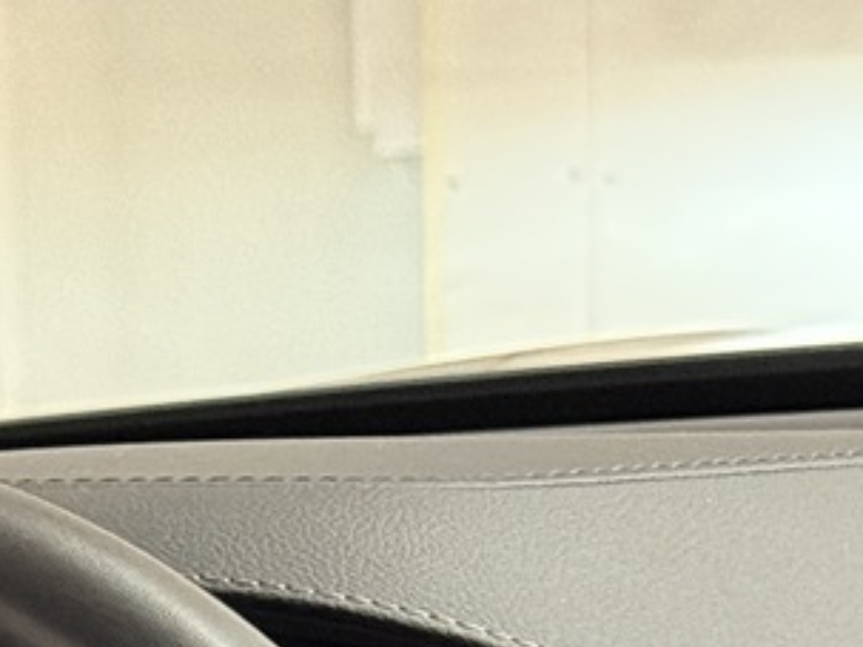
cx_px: -1148
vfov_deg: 6.2
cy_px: 1528
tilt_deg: -16.7
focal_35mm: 228
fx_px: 5682
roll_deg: +6.9
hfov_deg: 8.1
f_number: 1.78
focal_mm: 6.76
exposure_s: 1/33
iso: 500
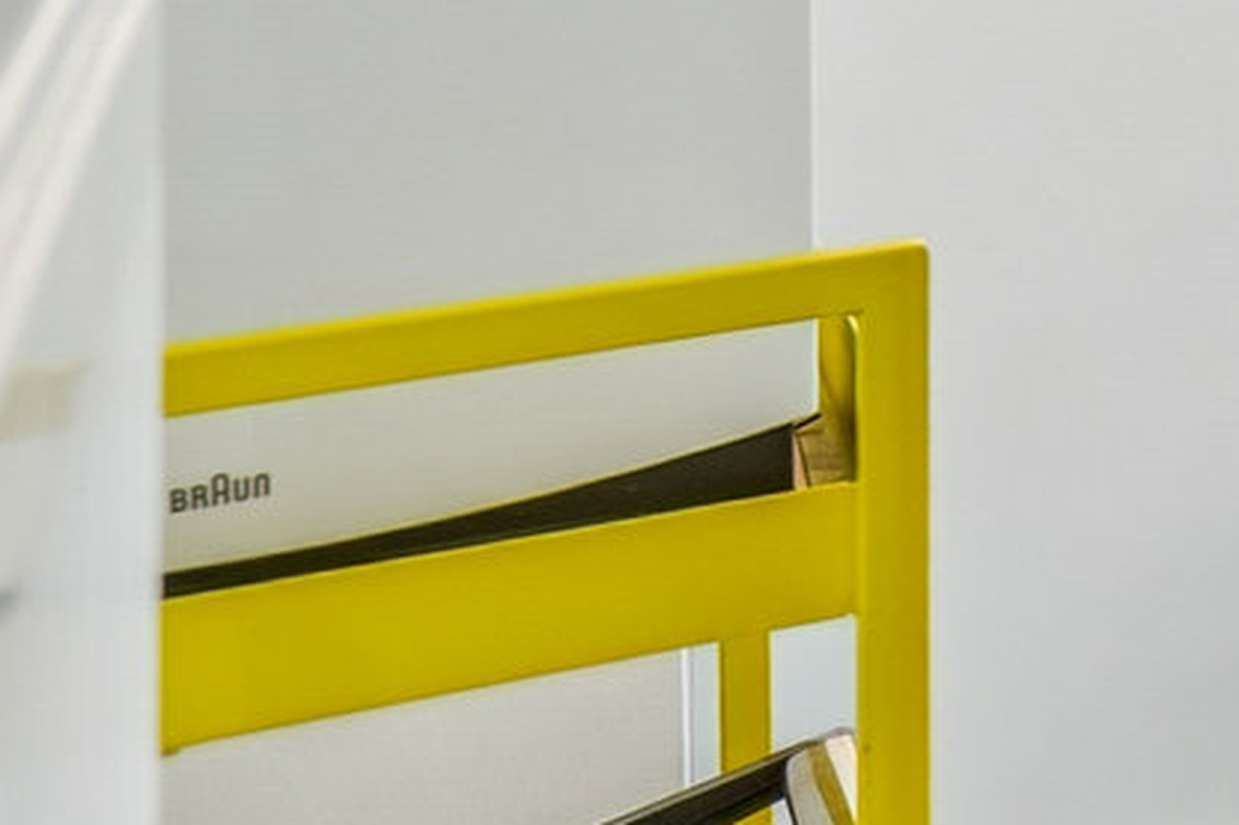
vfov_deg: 11.9
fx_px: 3475
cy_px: -911
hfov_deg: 12.4
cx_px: 3437
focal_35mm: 101
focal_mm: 14
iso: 160
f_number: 4.5
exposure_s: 1/20
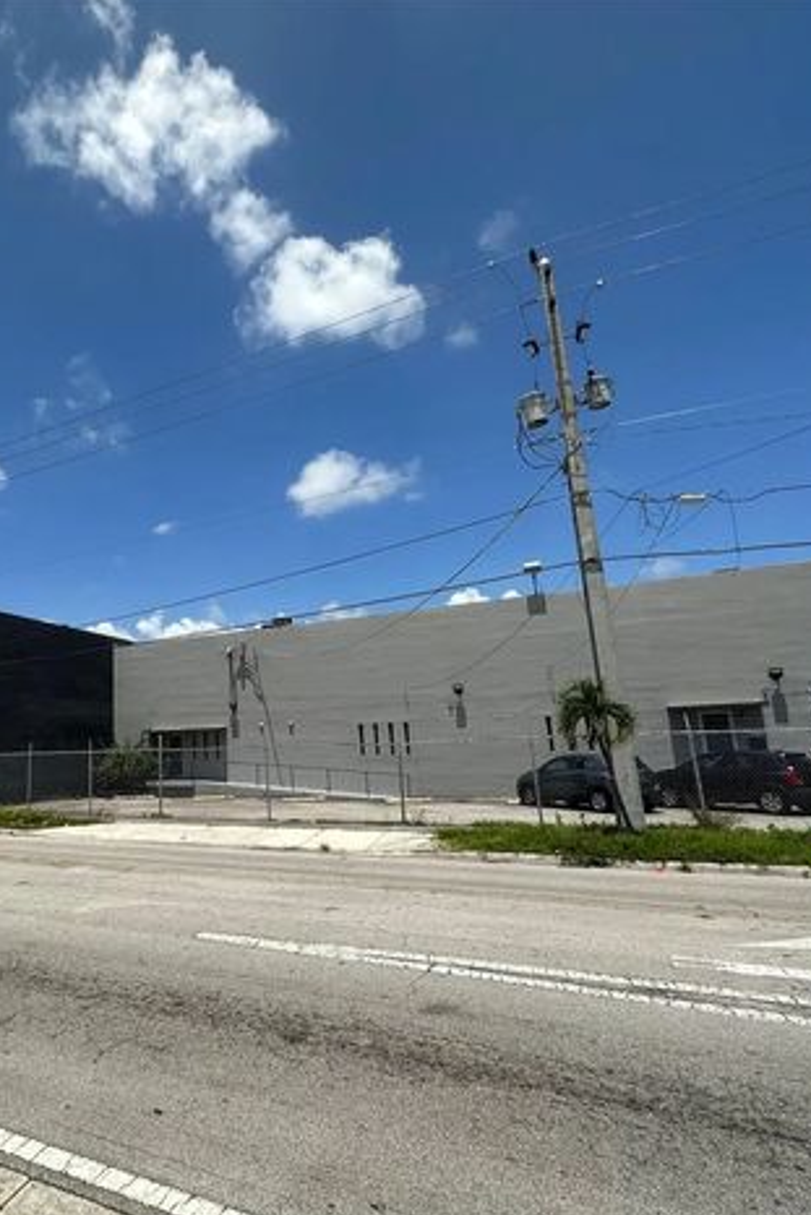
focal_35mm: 20
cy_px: 618
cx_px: 180
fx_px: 675
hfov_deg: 58.0
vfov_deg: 84.0
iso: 50
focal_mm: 2.22
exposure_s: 1/3125
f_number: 2.2
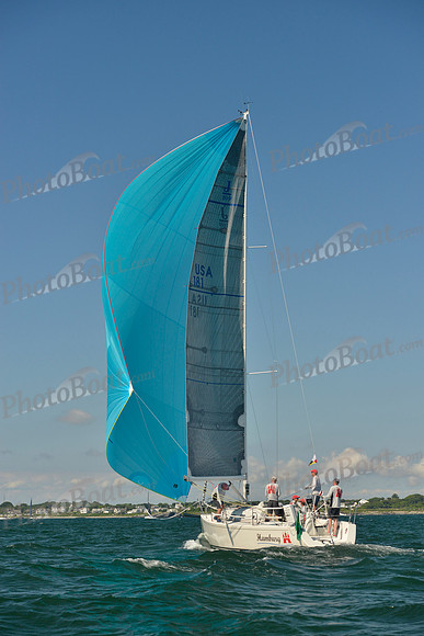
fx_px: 1236
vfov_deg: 28.8
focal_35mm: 70
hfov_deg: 19.5
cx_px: 212
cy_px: 318
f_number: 6.3
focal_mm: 70
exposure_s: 1/1250
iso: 400
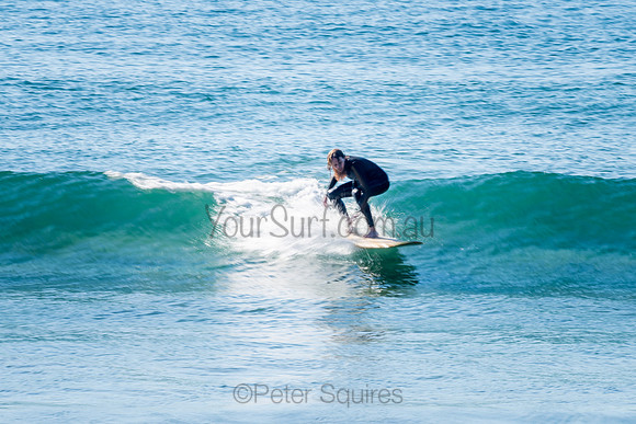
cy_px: 207
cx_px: 325
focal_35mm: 599
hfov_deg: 3.4
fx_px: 10576
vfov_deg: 2.3
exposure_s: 1/20
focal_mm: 500
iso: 31
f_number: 22
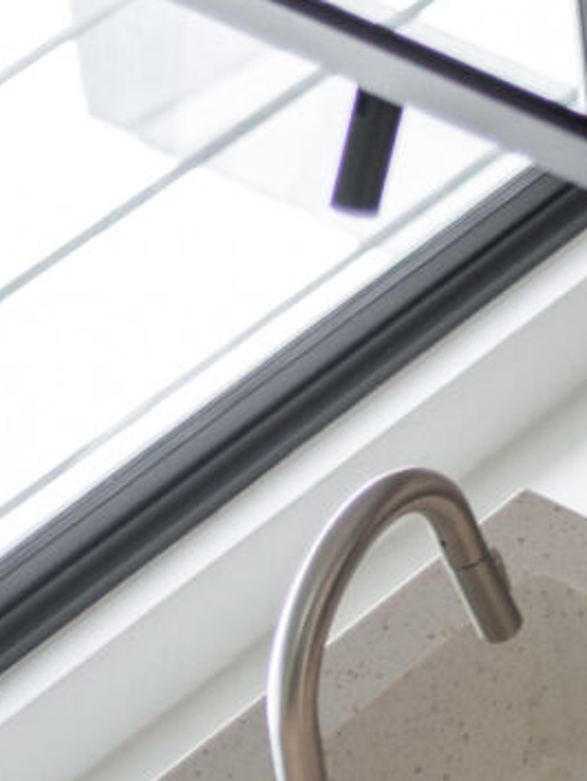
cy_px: -256
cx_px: 1850
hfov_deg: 5.0
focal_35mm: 278
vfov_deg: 7.0
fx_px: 6278
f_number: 2
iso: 200
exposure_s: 1/640
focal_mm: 40
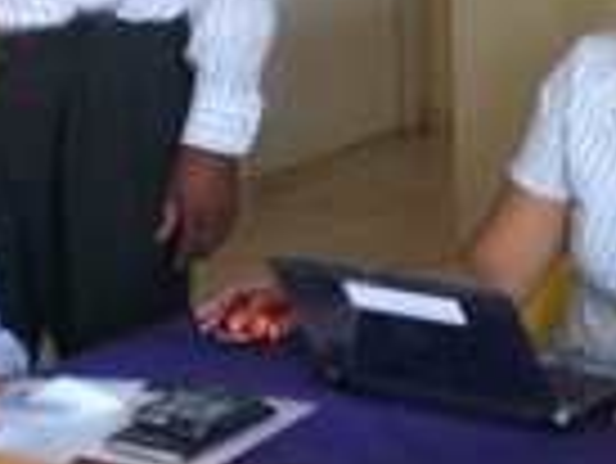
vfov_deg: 12.0
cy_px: 144
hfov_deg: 15.9
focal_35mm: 124
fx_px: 2209
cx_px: 333
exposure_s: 1/50
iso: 200
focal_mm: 6.3
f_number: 3.1
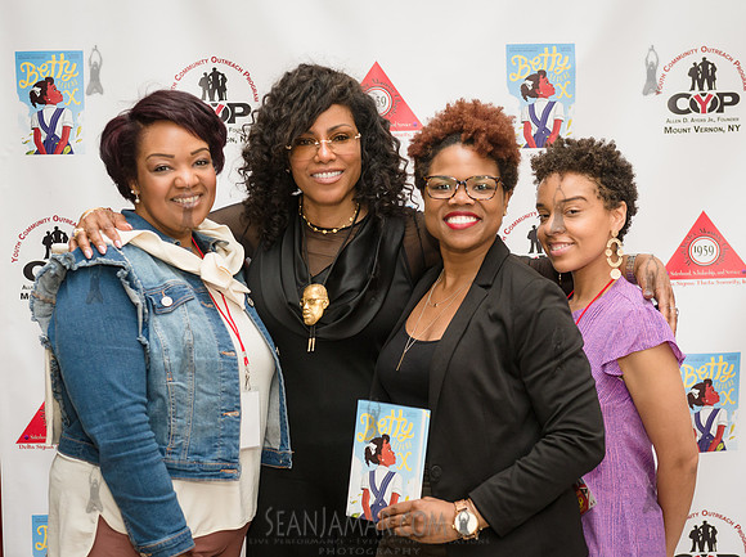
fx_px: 1419
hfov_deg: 29.4
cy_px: 299
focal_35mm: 66
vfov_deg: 22.2
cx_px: 360
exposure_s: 1/400
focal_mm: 55
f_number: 4
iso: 800
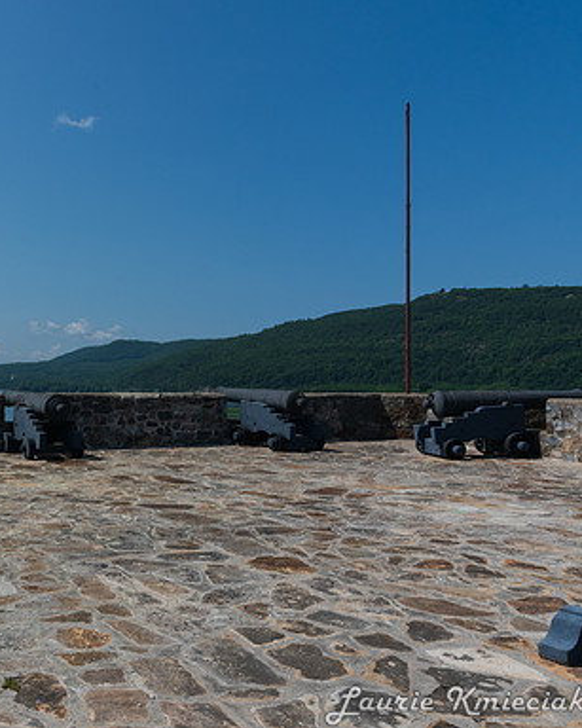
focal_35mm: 34
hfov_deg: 40.0
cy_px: 365
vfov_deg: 52.9
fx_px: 732
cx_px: 55
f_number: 11
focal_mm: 16
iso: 220
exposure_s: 1/500
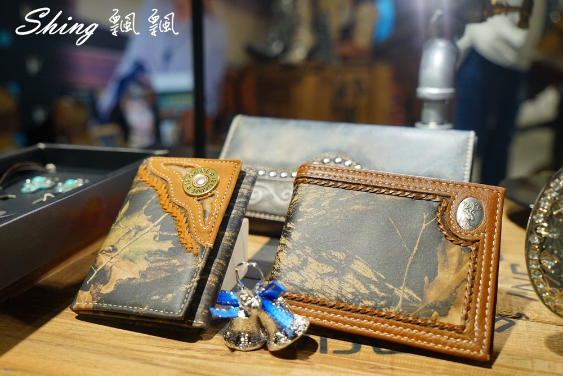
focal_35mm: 36
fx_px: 563
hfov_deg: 53.1
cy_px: 188
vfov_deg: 36.9
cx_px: 282
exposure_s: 1/200
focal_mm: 36
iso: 1000
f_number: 5
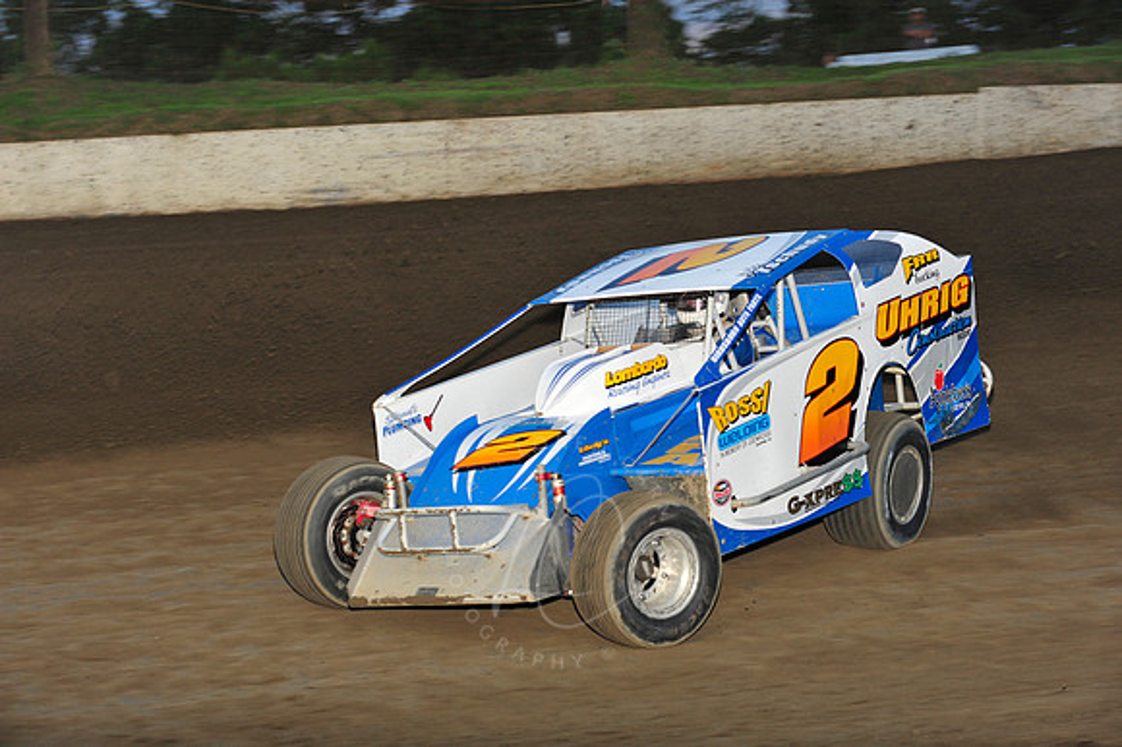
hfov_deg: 20.4
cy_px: 374
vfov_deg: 13.7
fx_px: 3115
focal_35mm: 100
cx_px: 561
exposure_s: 1/320
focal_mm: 100
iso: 640
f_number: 6.3
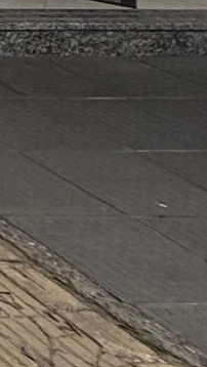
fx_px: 1061
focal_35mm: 109
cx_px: -771
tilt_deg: -1.3
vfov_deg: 16.3
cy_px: -301
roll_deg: -1.8
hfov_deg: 6.7
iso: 50
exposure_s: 1/1145
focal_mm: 2.22
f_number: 2.2
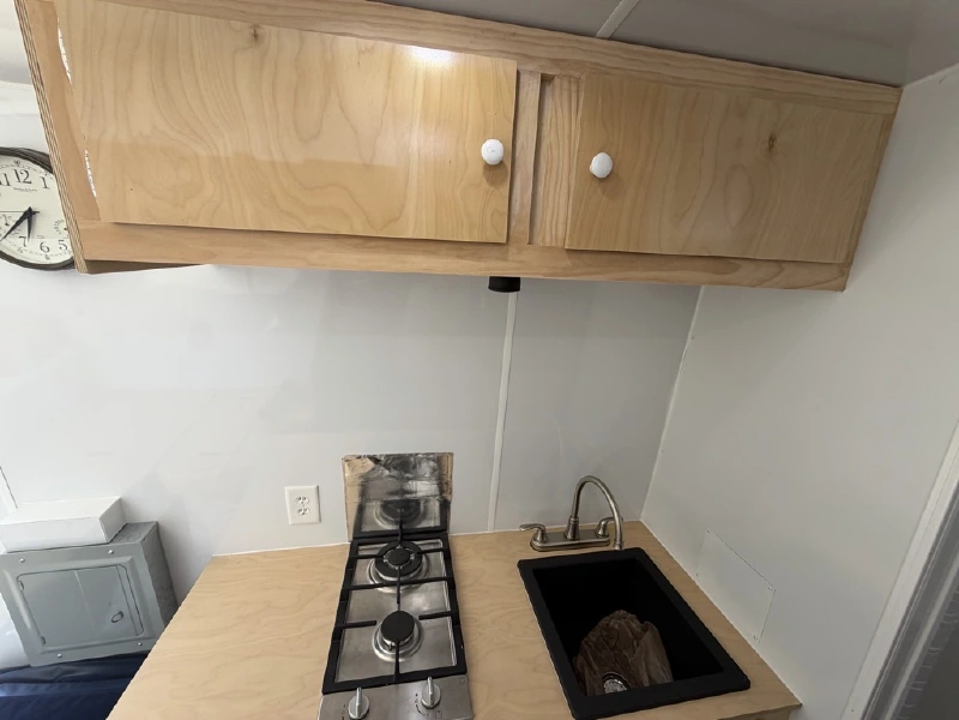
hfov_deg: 102.1
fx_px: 388
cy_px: 360
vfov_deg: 85.7
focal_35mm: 14
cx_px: 480
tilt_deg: -14.0
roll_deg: -4.9
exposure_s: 1/121
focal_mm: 2.22
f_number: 2.2
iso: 80
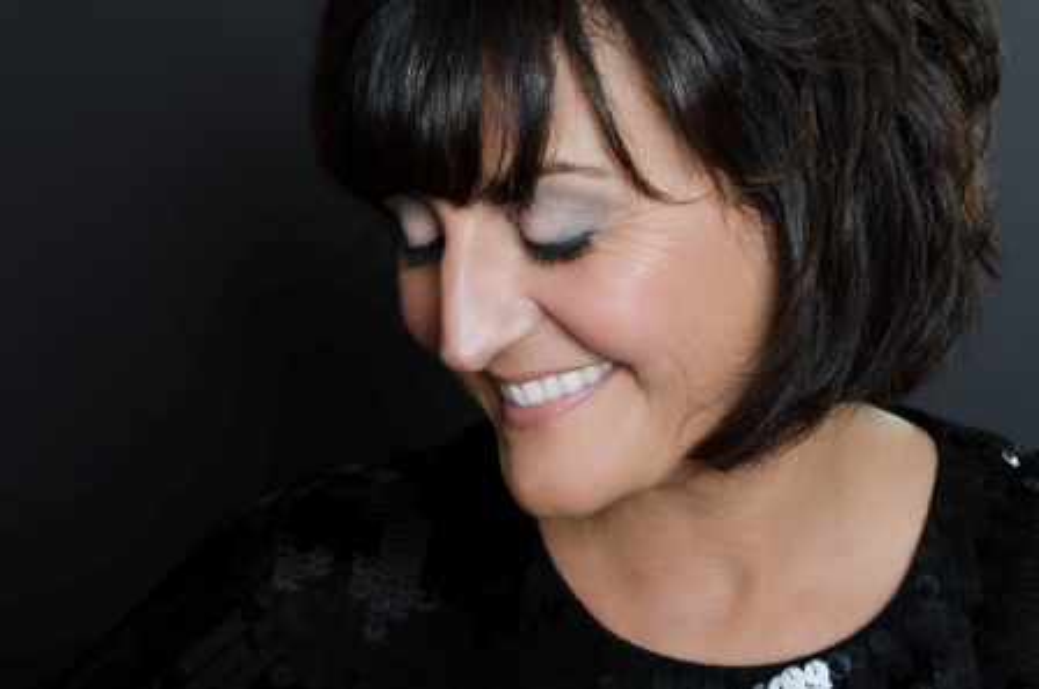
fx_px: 2852
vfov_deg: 13.8
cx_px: 520
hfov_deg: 20.6
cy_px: 344
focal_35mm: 99
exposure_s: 1/200
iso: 100
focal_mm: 66
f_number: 9
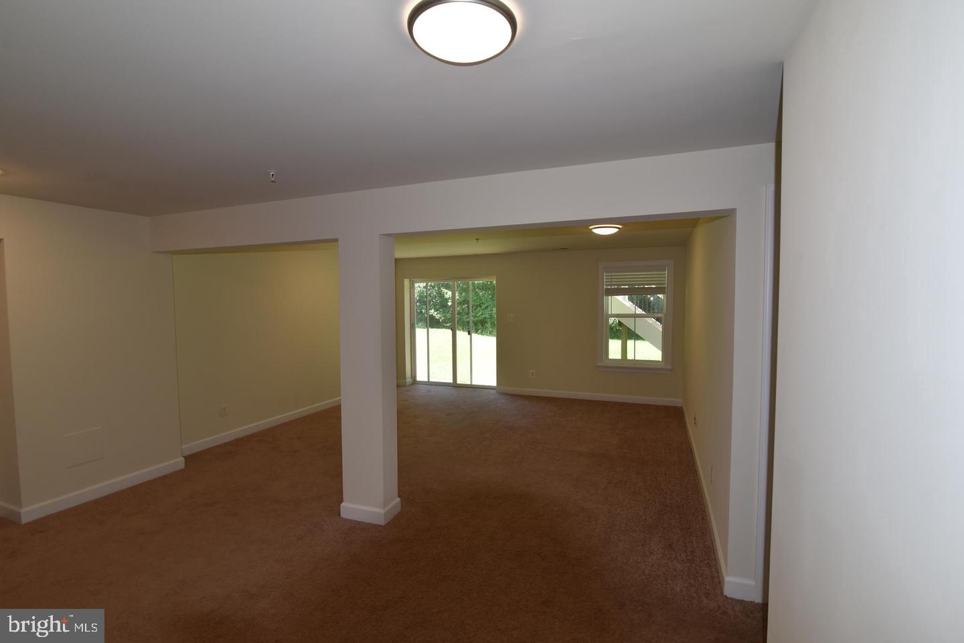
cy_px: 322
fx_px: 429
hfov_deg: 96.7
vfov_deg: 73.8
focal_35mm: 16
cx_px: 482
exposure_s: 1/125
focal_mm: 16
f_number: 5.6
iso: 640
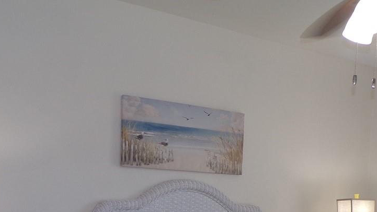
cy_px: 255
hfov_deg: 35.7
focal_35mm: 58
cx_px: 245
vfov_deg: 19.5
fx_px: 580
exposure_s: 1/40
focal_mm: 4.3
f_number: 4.3
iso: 80
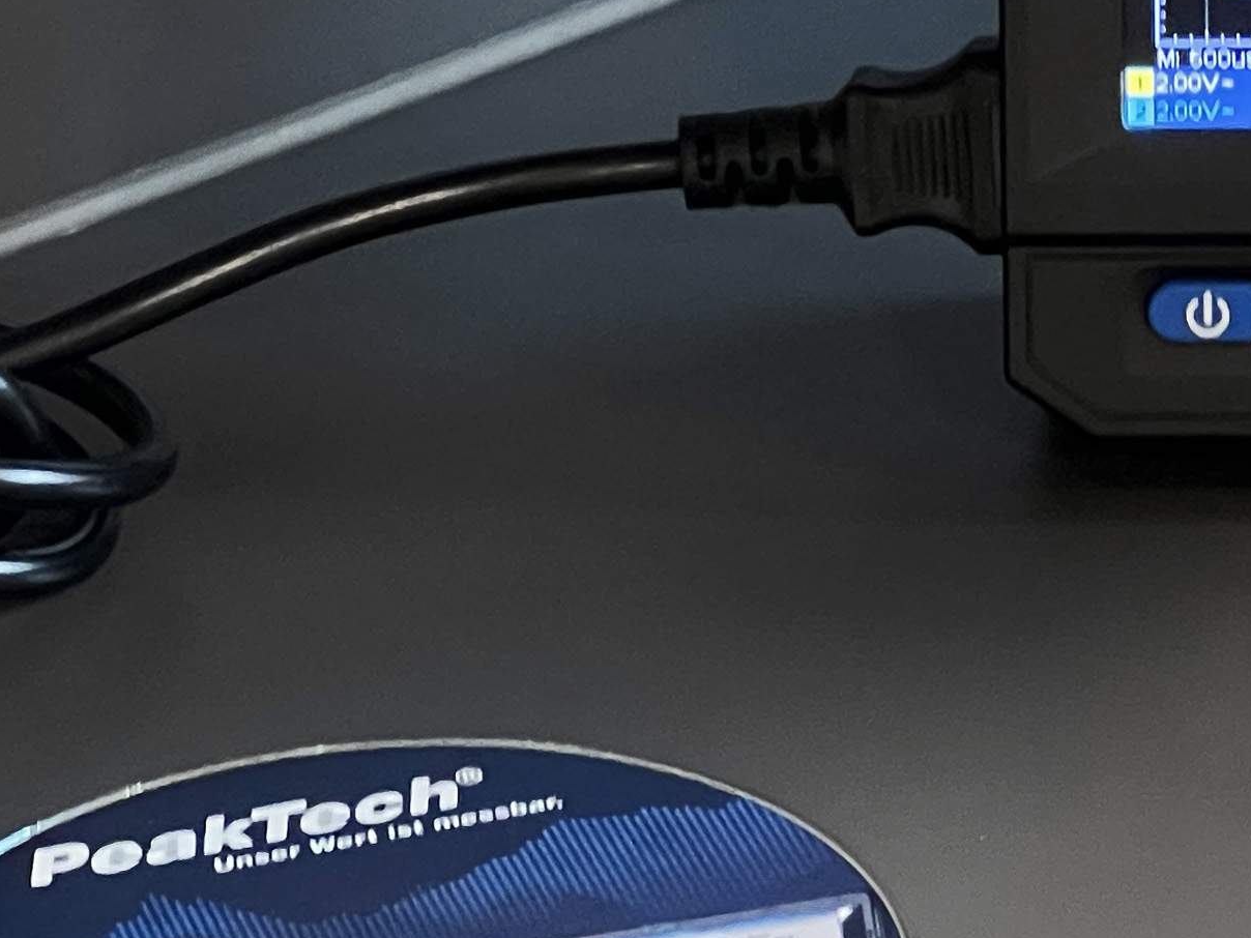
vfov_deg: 5.8
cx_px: 1604
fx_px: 9288
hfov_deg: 7.6
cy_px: 643
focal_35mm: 257
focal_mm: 9
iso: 400
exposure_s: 1/50
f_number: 2.8
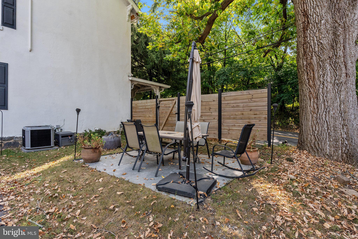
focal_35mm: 19
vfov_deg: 64.6
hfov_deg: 86.9
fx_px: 189
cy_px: 120
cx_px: 179
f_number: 11
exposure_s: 1/160
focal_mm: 19
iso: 800
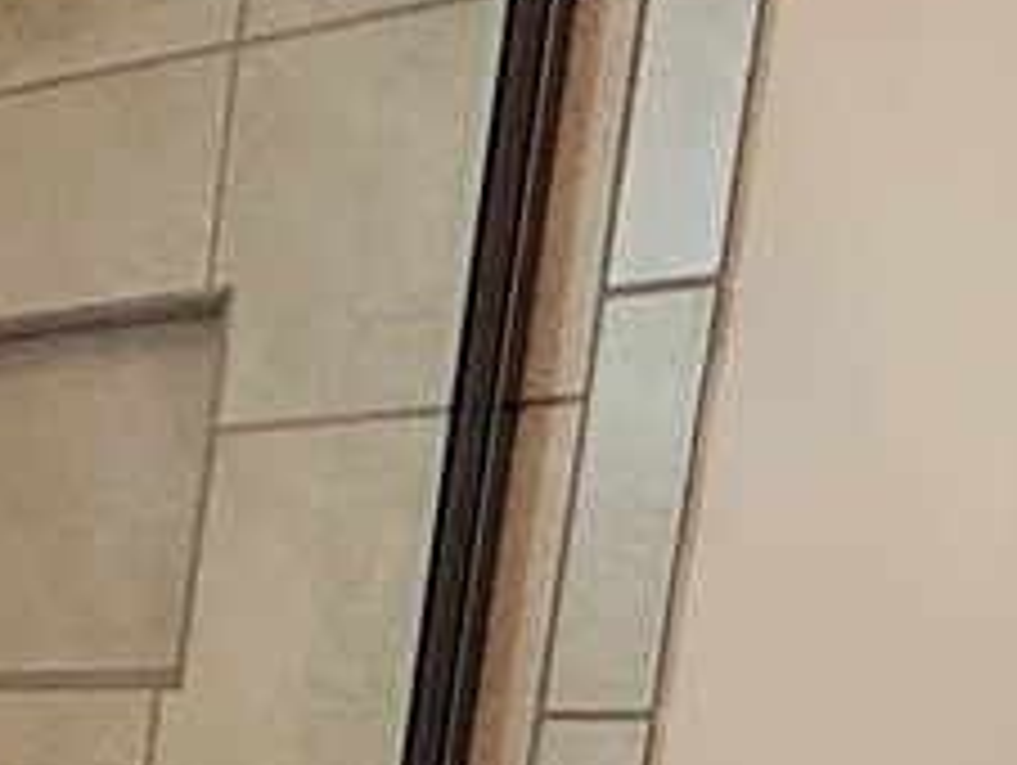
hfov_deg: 13.0
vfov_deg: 13.7
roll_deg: -1.0
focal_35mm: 99
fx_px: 2912
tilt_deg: -9.8
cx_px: -1634
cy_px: 1264
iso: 125
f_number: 2.2
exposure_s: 1/120
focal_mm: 2.22
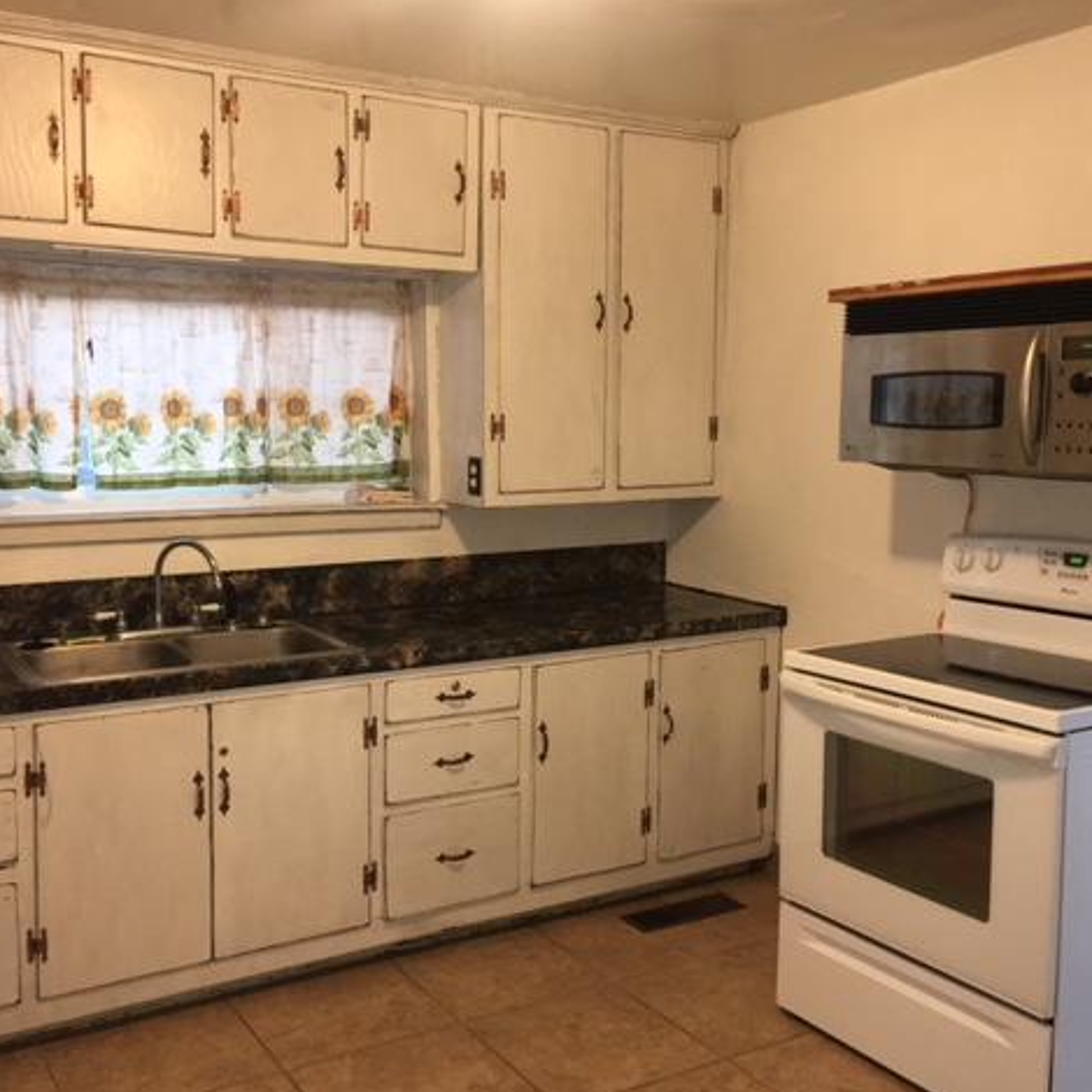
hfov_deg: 47.2
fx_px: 1249
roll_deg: -0.3
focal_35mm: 35
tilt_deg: -7.3
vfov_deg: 47.2
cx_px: 515
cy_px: 547
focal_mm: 4.15
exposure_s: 1/30
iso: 160
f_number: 2.2
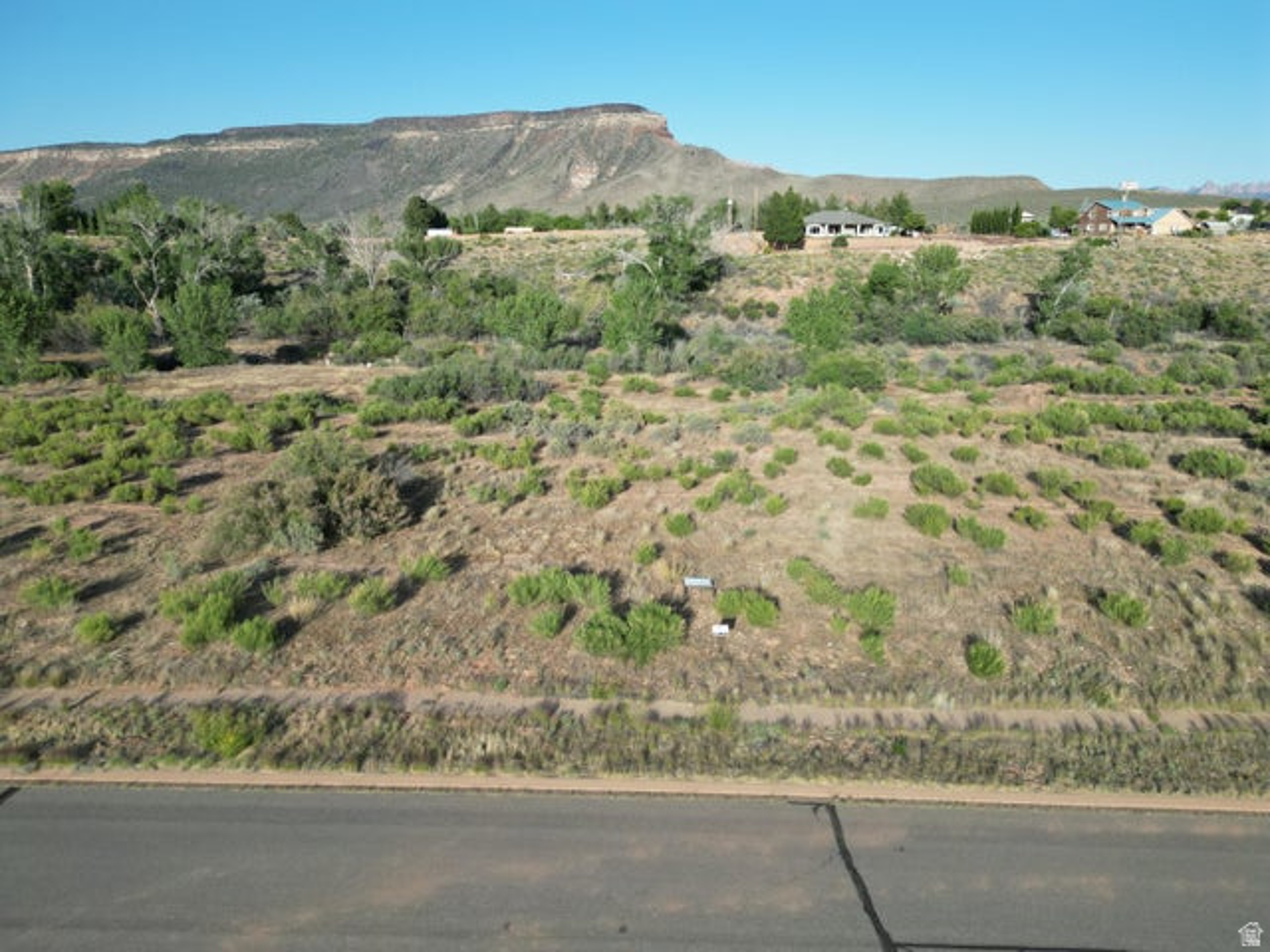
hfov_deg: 71.6
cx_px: 635
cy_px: 476
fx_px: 881
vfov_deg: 56.8
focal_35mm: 24
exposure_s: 1/2000
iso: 100
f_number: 1.7
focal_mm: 6.72
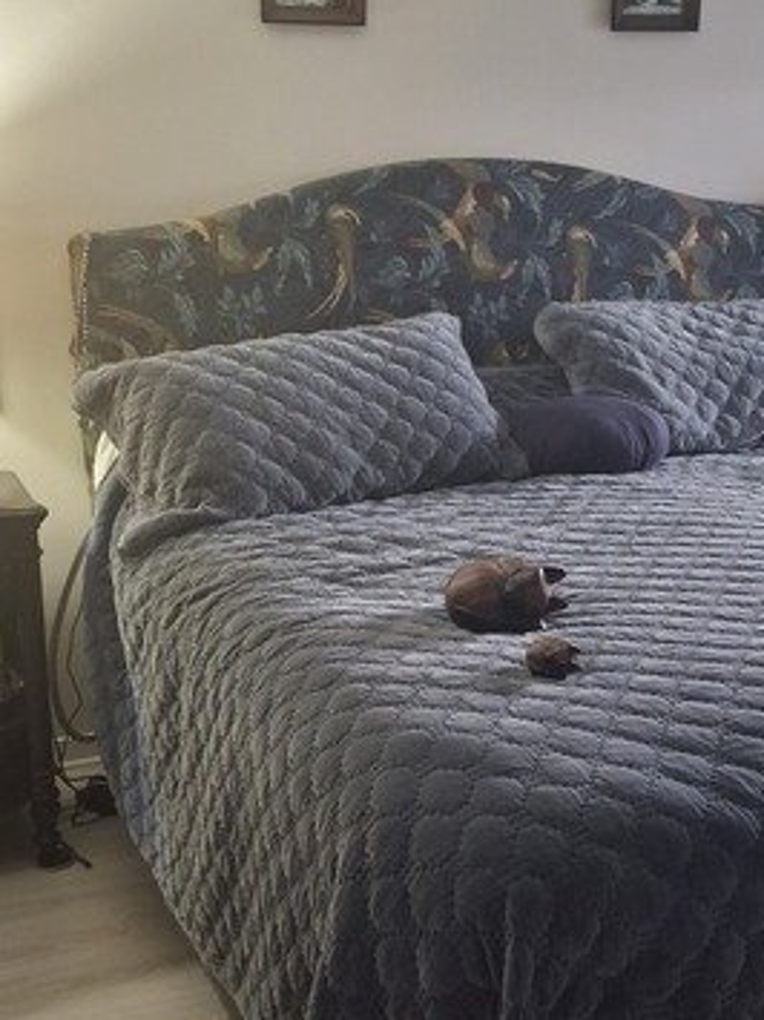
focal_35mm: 47
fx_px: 1384
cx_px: 396
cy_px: 536
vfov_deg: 40.4
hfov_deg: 30.9
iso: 250
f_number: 1.8
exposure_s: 1/50
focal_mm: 4.69
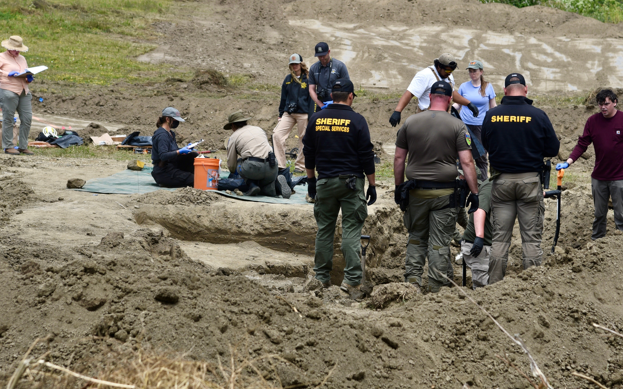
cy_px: 119
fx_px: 1953
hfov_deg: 18.1
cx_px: 361
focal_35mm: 115
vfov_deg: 11.4
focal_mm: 86
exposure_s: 1/640
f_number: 6.3
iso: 200
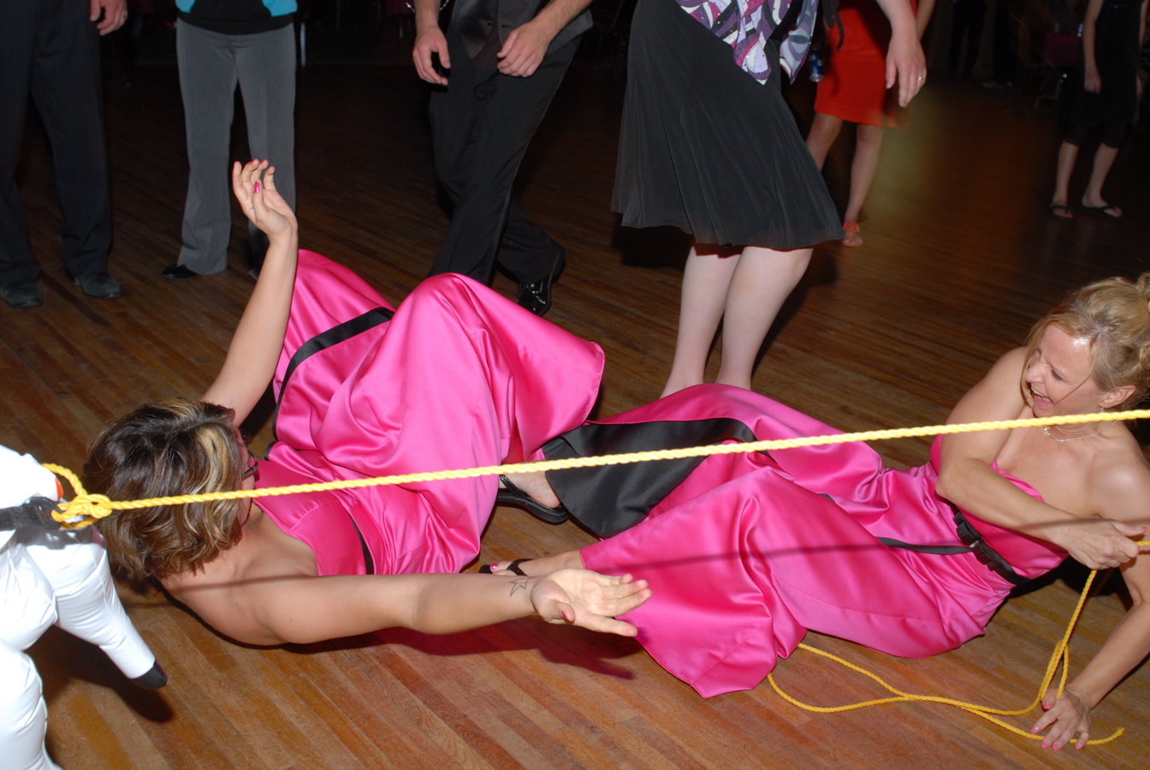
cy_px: 385
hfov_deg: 53.1
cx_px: 575
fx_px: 1151
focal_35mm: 36
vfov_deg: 37.0
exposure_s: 1/8
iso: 250
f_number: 4.5
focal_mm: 24
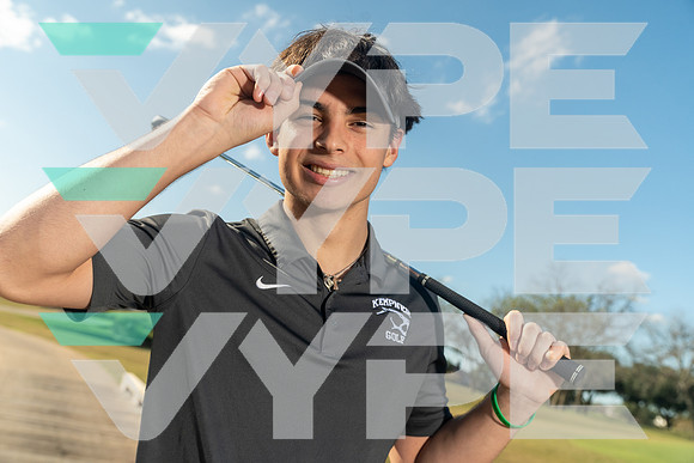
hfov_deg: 51.9
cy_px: 232
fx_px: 713
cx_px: 347
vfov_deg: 36.0
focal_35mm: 37
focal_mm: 37
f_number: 5.6
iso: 500
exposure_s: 1/200
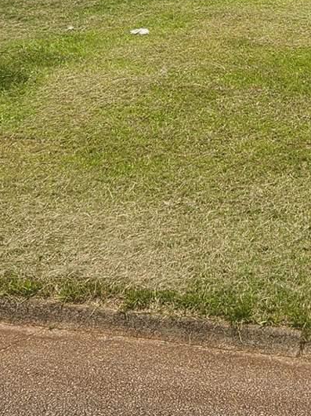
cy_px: -86
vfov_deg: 18.6
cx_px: 362
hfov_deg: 14.4
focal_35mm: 100
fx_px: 1199
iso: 20
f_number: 1.8
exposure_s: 1/1654
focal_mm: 5.4
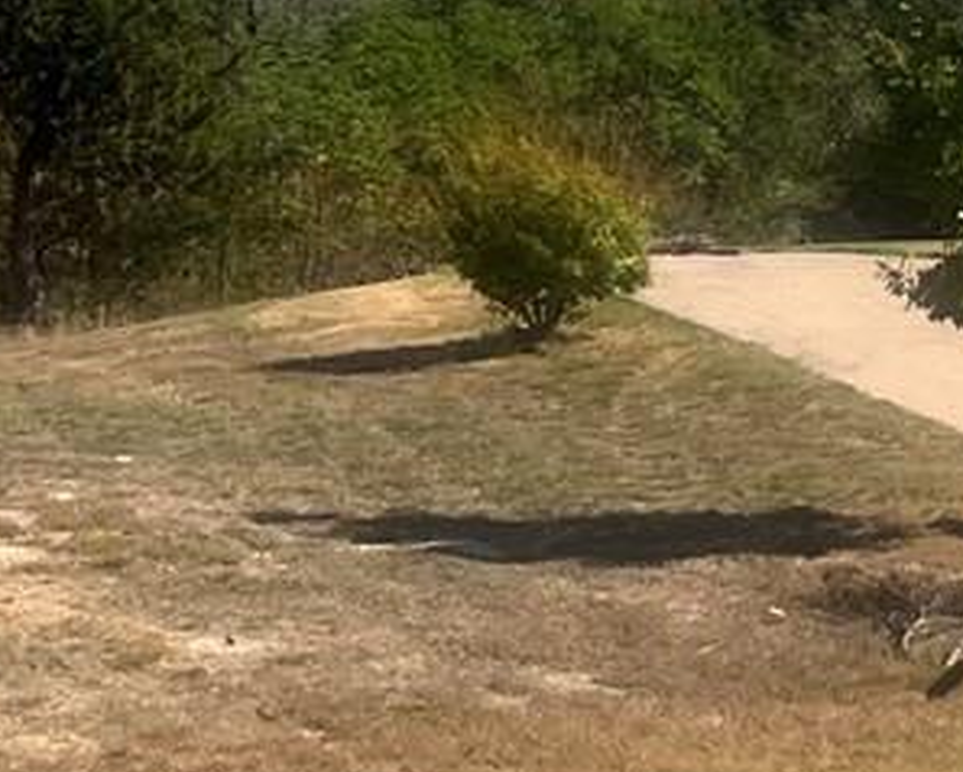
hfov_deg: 10.9
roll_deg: +1.5
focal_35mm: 175
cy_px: 198
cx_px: 75
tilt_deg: -1.9
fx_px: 4991
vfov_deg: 8.8
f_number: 1.6
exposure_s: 1/4149
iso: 50
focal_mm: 5.1
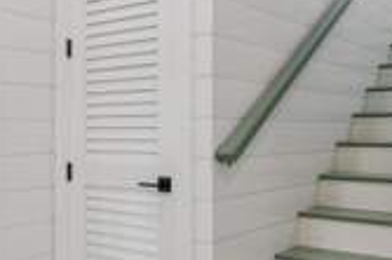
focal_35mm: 49
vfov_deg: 27.5
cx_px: 237
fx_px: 533
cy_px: 136
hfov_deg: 40.2
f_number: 8
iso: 250
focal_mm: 17
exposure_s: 1/20
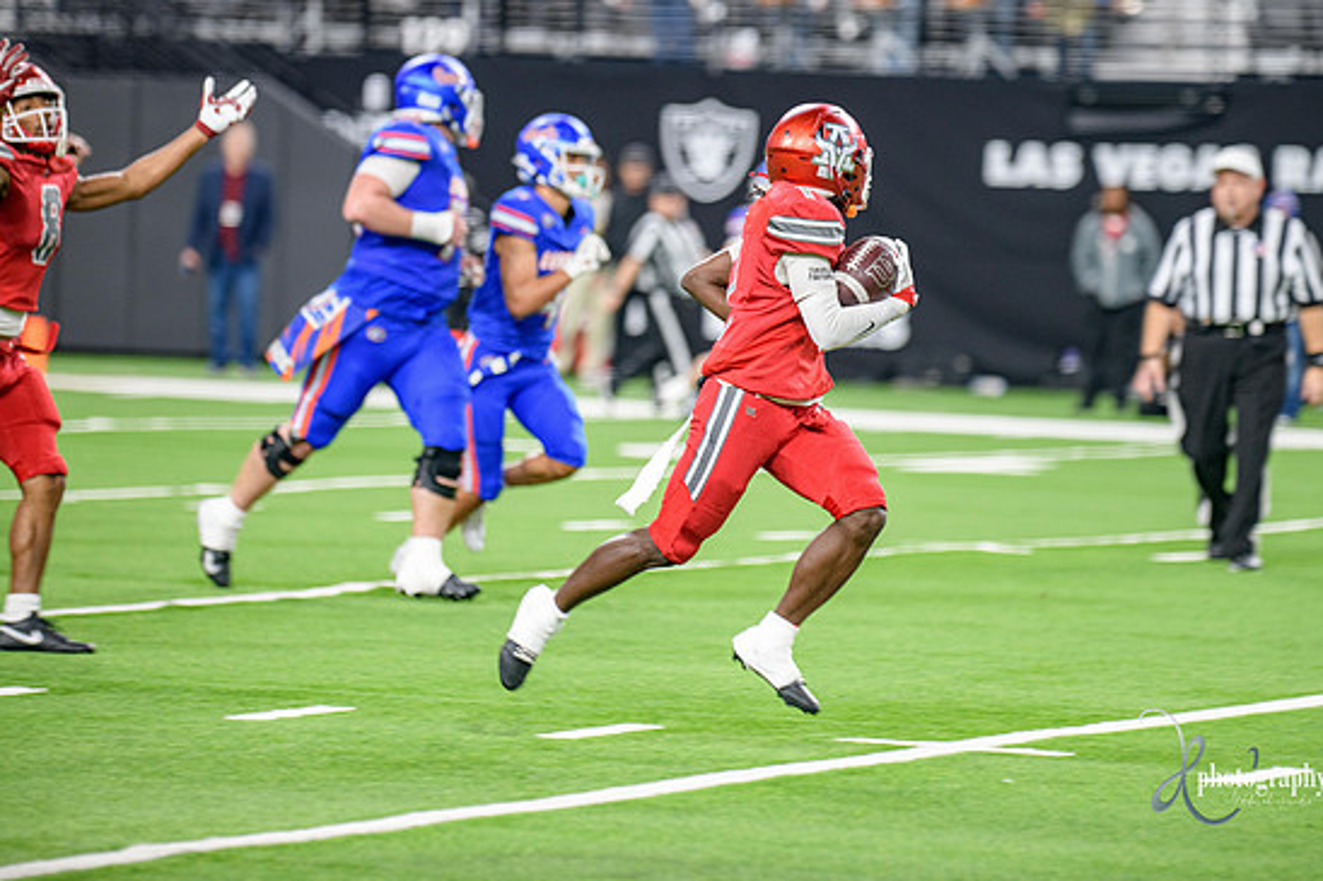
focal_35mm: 233
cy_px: 419
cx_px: 698
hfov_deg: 8.8
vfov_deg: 5.9
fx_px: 8560
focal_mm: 220
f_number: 2.8
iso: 1000
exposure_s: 1/400
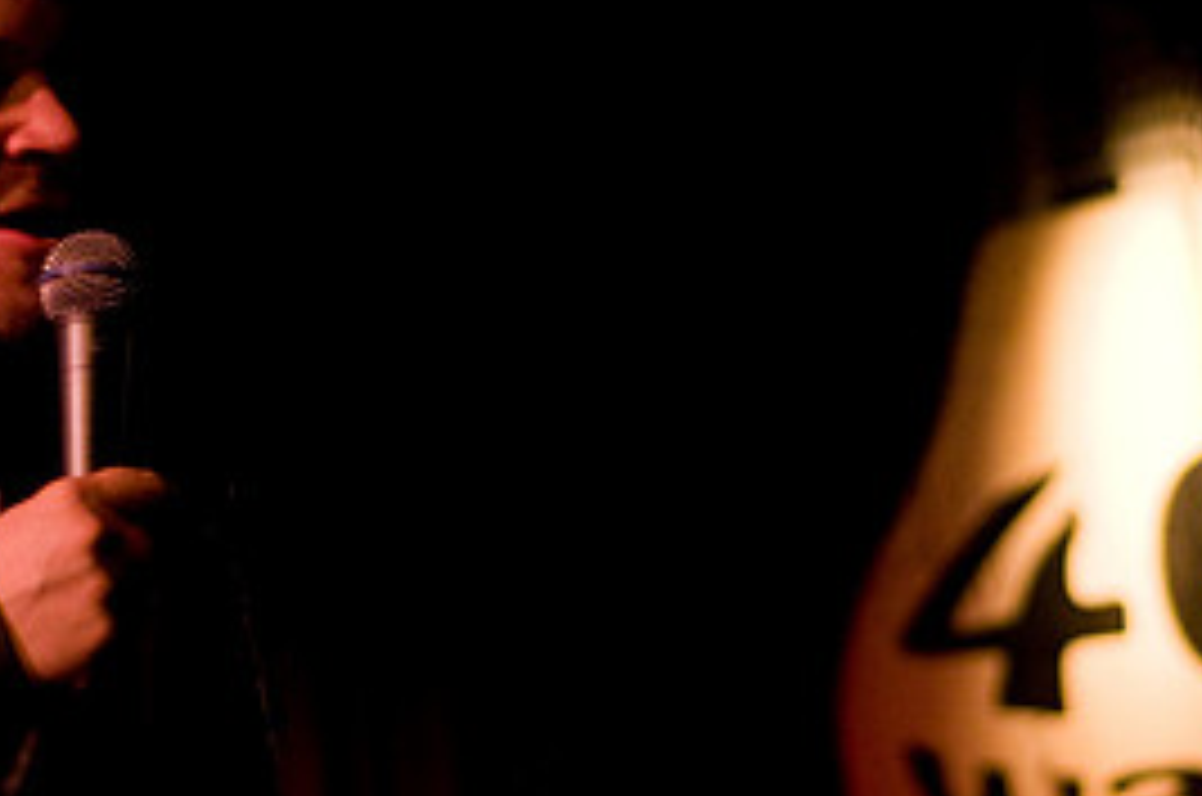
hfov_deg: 12.6
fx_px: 5433
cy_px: 474
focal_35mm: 163
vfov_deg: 8.4
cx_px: 594
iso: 1000
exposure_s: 1/250
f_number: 1.8
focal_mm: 50
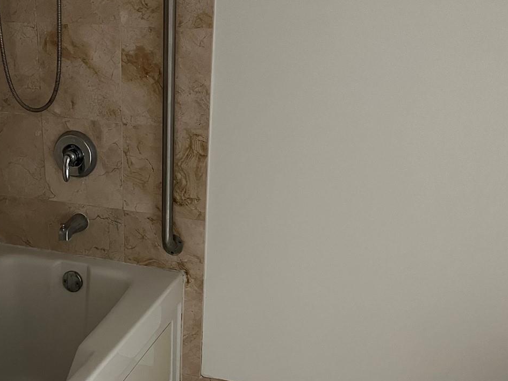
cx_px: 175
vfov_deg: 32.6
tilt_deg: -19.2
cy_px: 258
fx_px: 646
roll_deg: +0.4
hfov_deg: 42.4
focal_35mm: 44
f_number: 1.6
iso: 320
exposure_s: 1/60
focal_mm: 5.1
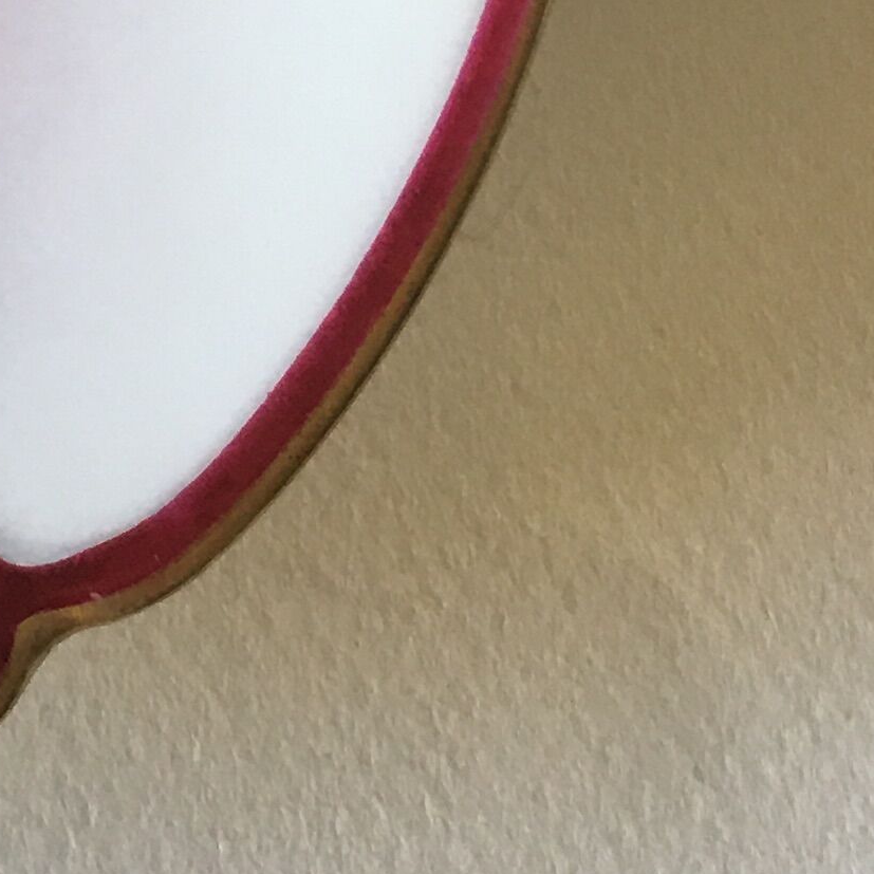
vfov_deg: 13.0
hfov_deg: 12.7
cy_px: -525
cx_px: -682
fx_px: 3571
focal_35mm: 125
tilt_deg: -80.7
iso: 40
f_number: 2.2
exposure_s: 1/33
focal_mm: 4.15
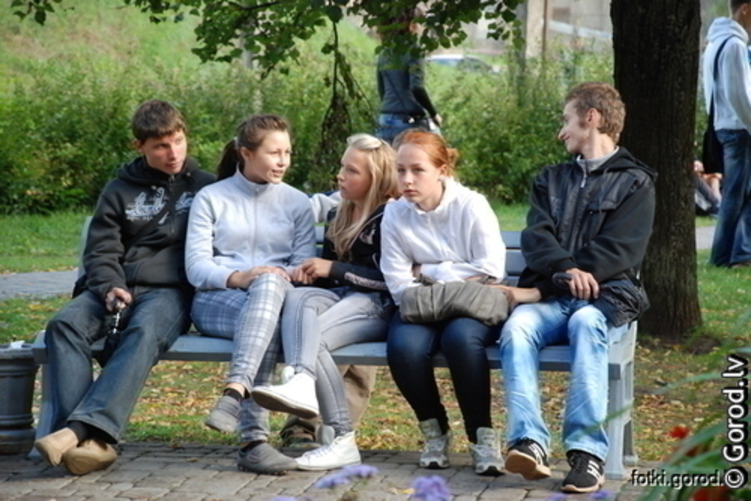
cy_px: 250
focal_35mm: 150
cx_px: 376
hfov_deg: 13.7
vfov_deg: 9.2
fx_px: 3131
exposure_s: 1/180
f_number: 5.6
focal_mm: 100
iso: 800
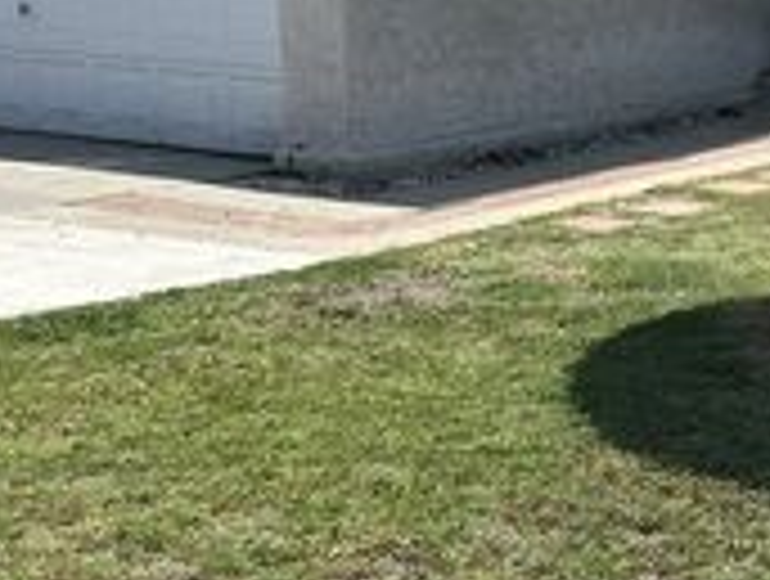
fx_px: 1560
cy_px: 263
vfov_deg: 21.1
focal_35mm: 70
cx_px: 851
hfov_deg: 25.6
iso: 80
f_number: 1.78
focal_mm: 6.86
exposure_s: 1/3155
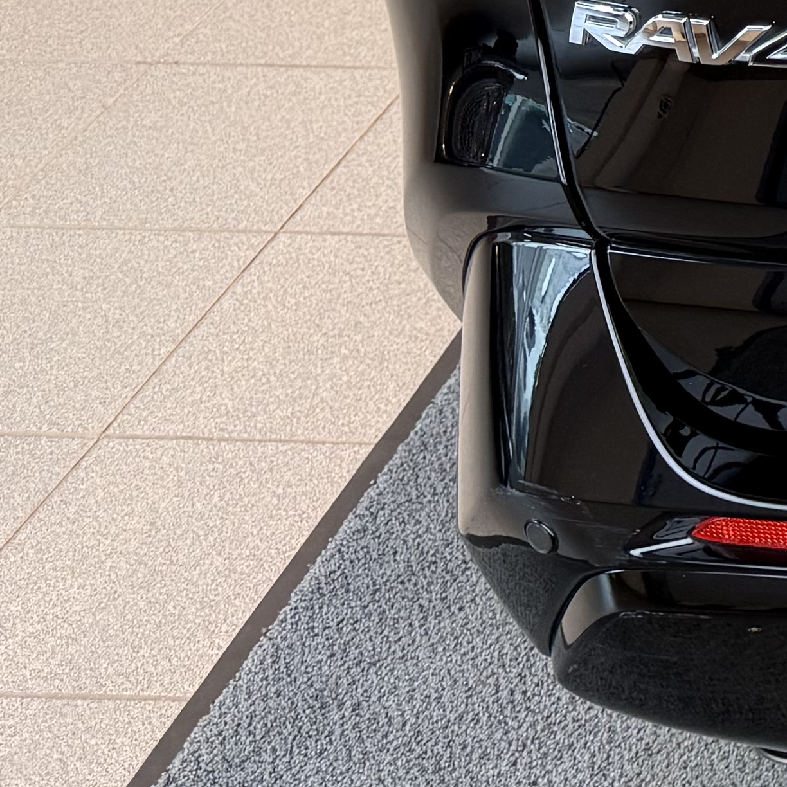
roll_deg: +0.3
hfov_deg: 13.9
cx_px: 1732
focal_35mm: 99
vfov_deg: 16.1
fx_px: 2546
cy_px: -383
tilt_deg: -22.8
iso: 125
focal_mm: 6.76
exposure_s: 1/100
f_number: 1.78
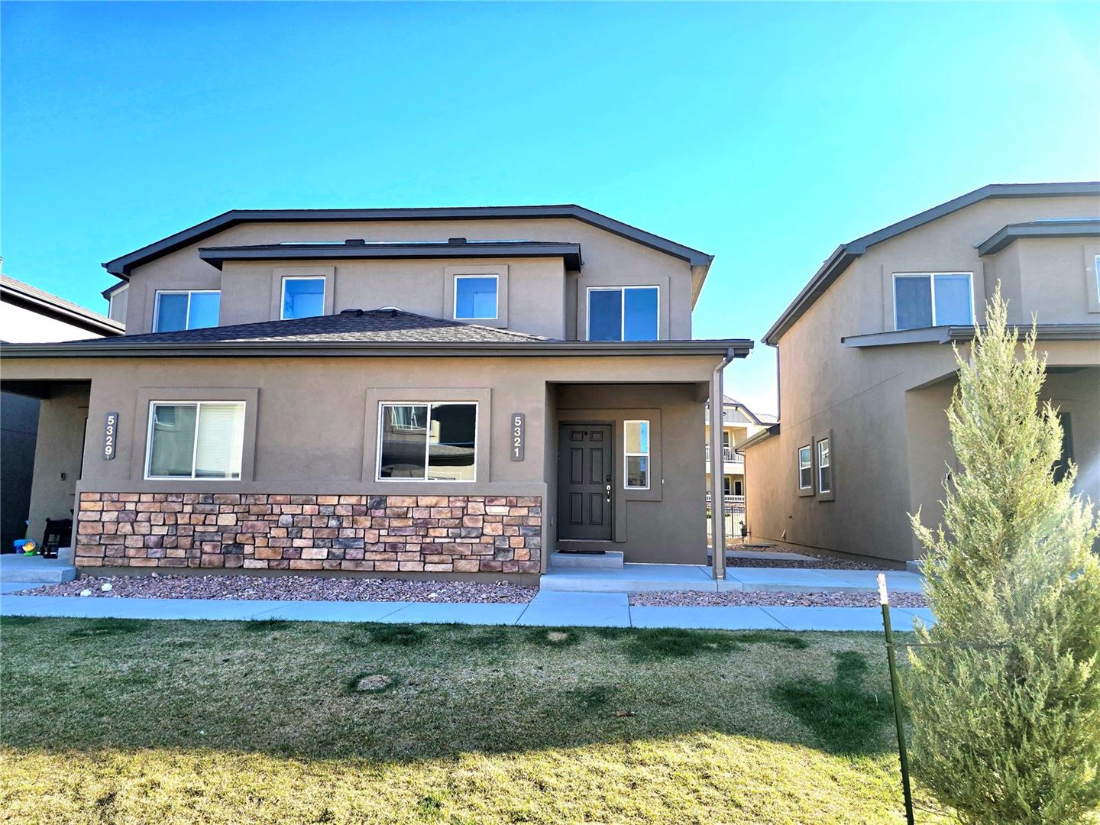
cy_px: 412
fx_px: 731
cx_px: 550
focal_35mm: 23
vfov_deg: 58.9
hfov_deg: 73.9
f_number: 1.7
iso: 12
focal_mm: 6.3
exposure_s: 1/323
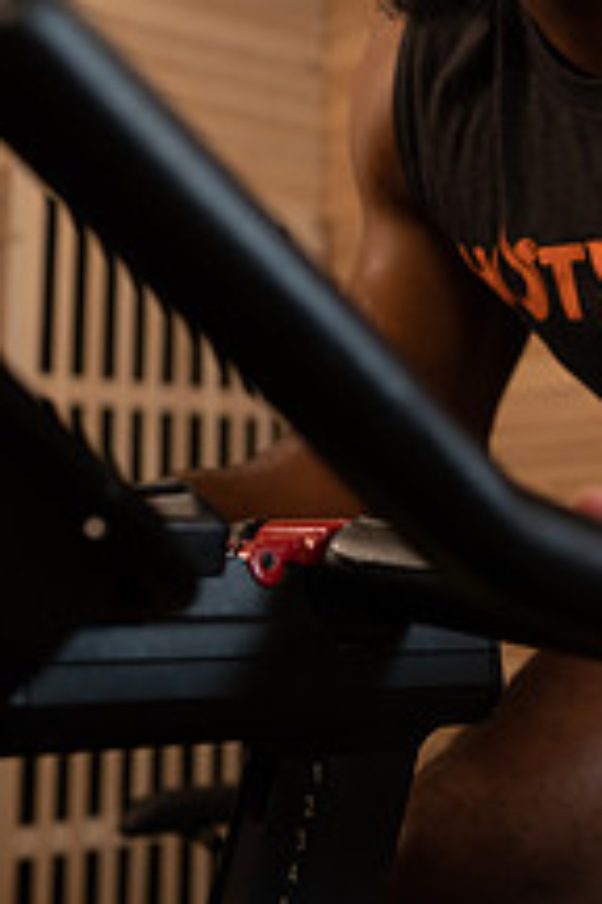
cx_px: 497
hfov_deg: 18.5
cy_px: 176
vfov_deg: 27.1
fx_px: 1831
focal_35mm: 73
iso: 400
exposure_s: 1/160
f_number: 2.8
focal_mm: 35
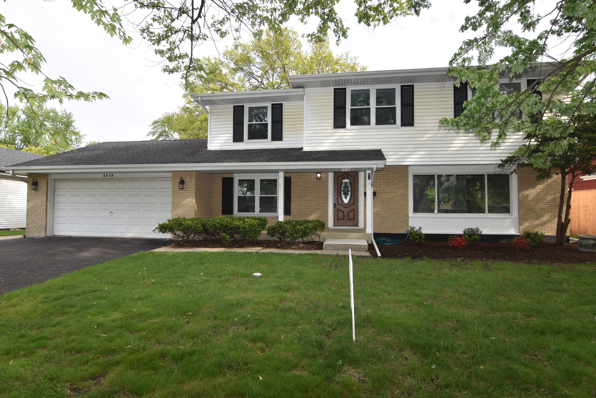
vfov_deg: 67.4
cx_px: 298
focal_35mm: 18
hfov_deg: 90.0
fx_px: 298
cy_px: 199
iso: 200
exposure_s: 1/250
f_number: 6.3
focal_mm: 12
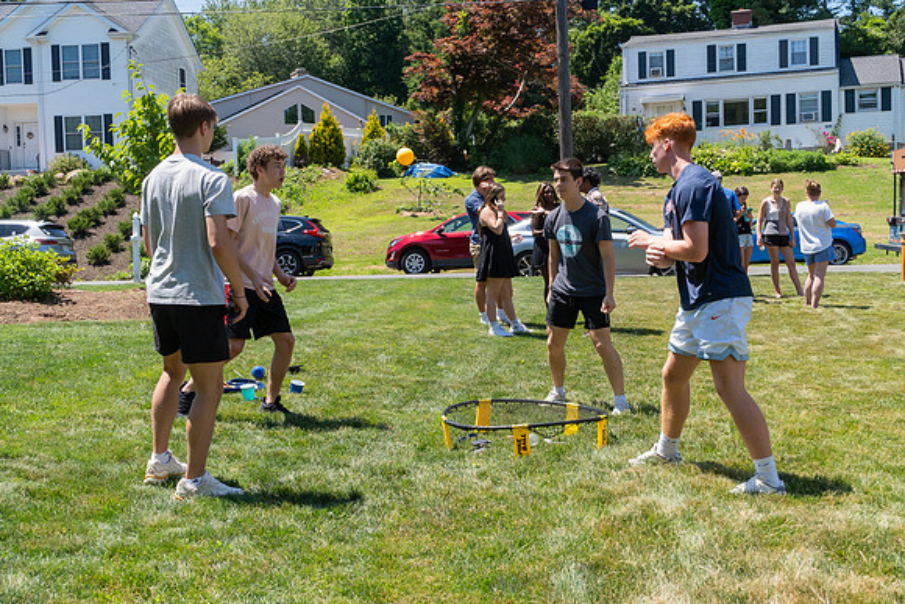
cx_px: 452
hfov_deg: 45.0
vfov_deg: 30.9
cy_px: 302
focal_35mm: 44
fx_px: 1094
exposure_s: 1/800
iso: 640
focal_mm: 29
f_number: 8
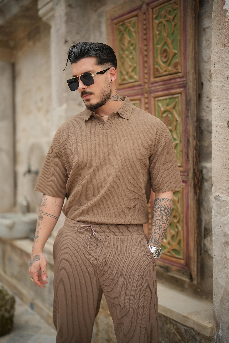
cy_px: 172
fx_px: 477
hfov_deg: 27.0
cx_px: 114
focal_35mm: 50
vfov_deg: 39.6
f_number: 1.3
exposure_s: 1/400
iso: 320
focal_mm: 50
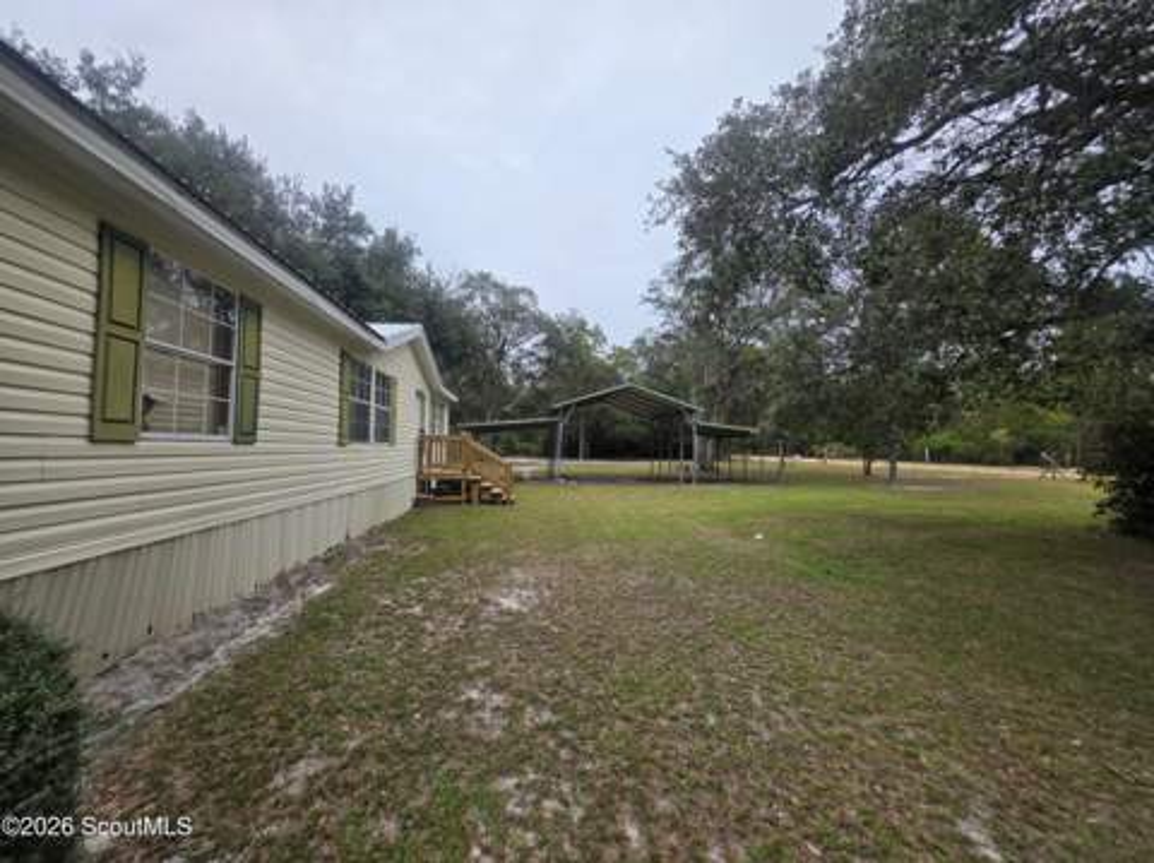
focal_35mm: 13
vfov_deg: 89.8
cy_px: 432
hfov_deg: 106.2
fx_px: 433
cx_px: 577
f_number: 1.9
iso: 40
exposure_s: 1/1126
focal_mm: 2.2
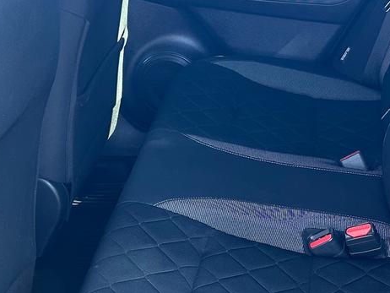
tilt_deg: -30.8
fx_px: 812
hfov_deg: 26.9
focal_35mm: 72
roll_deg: +1.0
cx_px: 246
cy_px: 202
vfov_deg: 20.4
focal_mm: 5.7
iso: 125
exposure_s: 1/94
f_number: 1.5
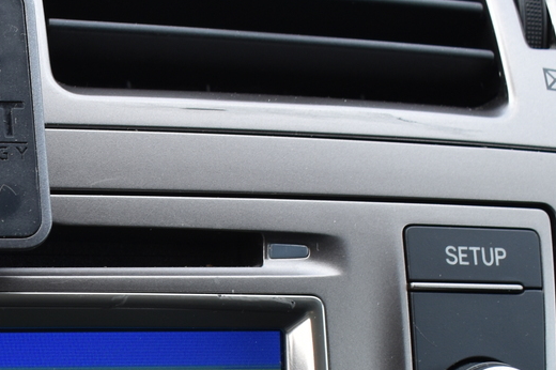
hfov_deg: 18.3
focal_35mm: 108
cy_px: 443
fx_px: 1660
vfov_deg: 12.4
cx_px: -60
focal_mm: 23
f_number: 5.6
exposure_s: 1/125
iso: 200
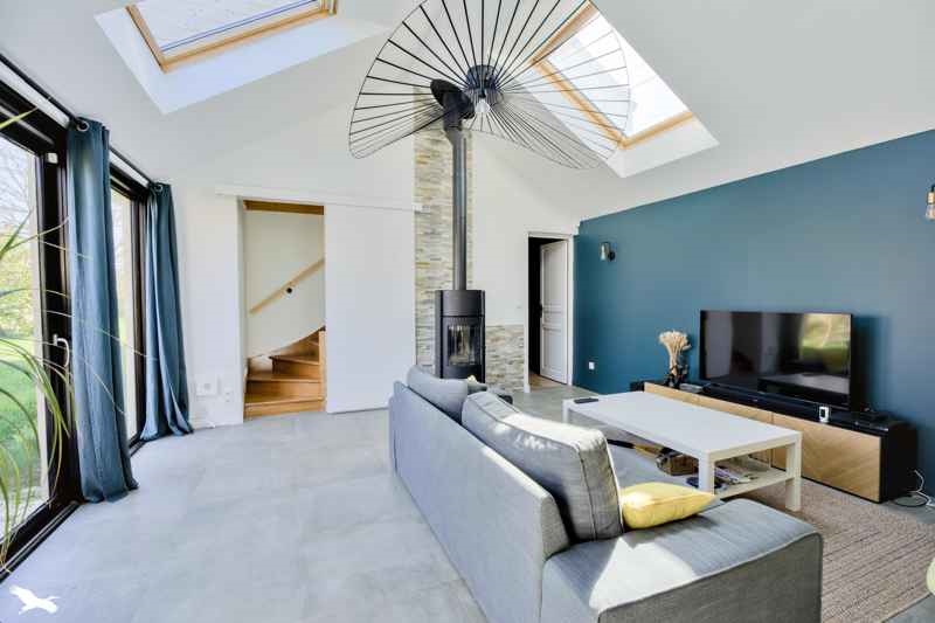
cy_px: 312
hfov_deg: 96.7
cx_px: 468
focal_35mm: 16
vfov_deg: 73.7
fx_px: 415
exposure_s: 1/500
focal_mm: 16
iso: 800
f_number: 8
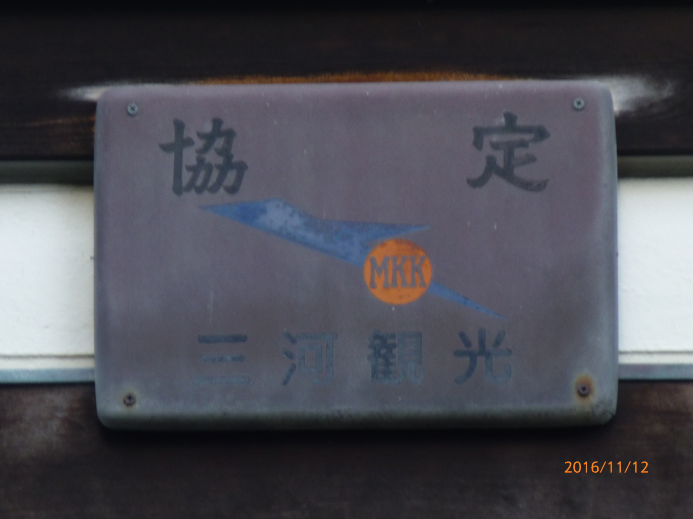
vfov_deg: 2.2
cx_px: 346
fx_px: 13693
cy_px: 260
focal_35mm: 684
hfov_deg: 2.9
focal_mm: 86
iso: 100
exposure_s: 1/25
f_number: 6.4
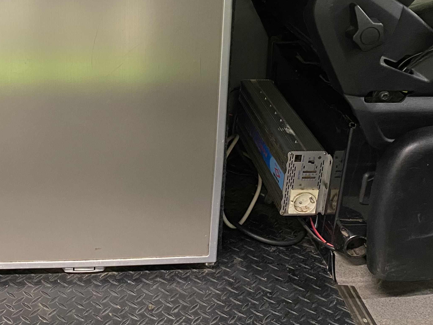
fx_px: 638
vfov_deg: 27.9
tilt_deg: -19.8
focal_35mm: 51
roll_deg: +1.0
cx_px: 106
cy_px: 58
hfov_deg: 36.6
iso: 640
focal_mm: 4.25
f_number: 1.8
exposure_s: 1/33
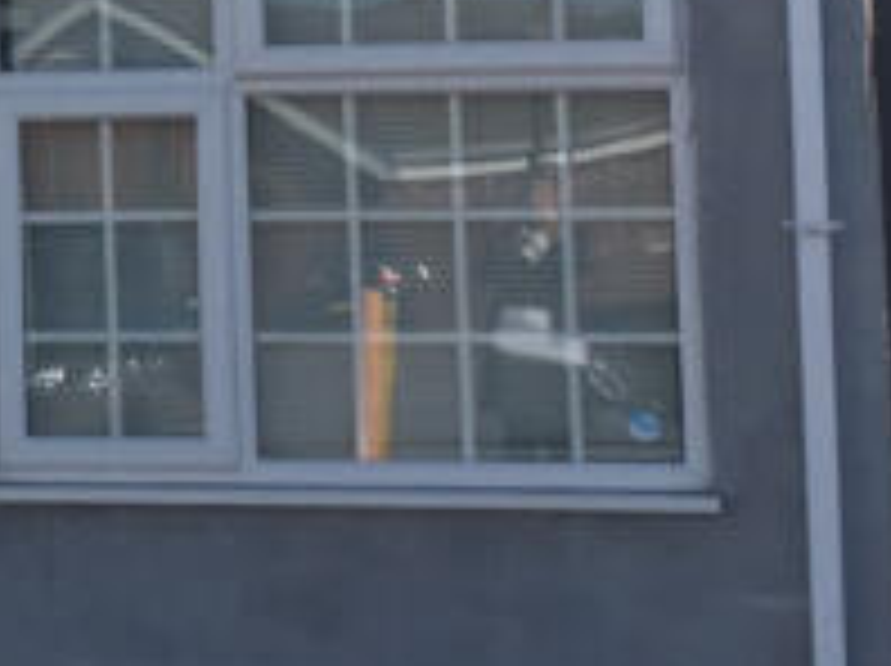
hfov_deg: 12.3
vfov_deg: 9.7
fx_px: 3856
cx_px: -594
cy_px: -176
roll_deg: +0.3
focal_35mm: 150
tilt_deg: +6.1
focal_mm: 4.15
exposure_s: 1/836
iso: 25
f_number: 2.2
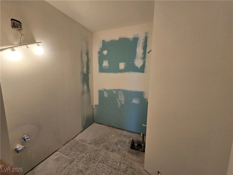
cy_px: 88
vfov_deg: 89.9
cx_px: 116
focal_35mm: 13
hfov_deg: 106.2
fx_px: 88
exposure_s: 1/60
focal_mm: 2.2
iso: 125
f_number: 2.2
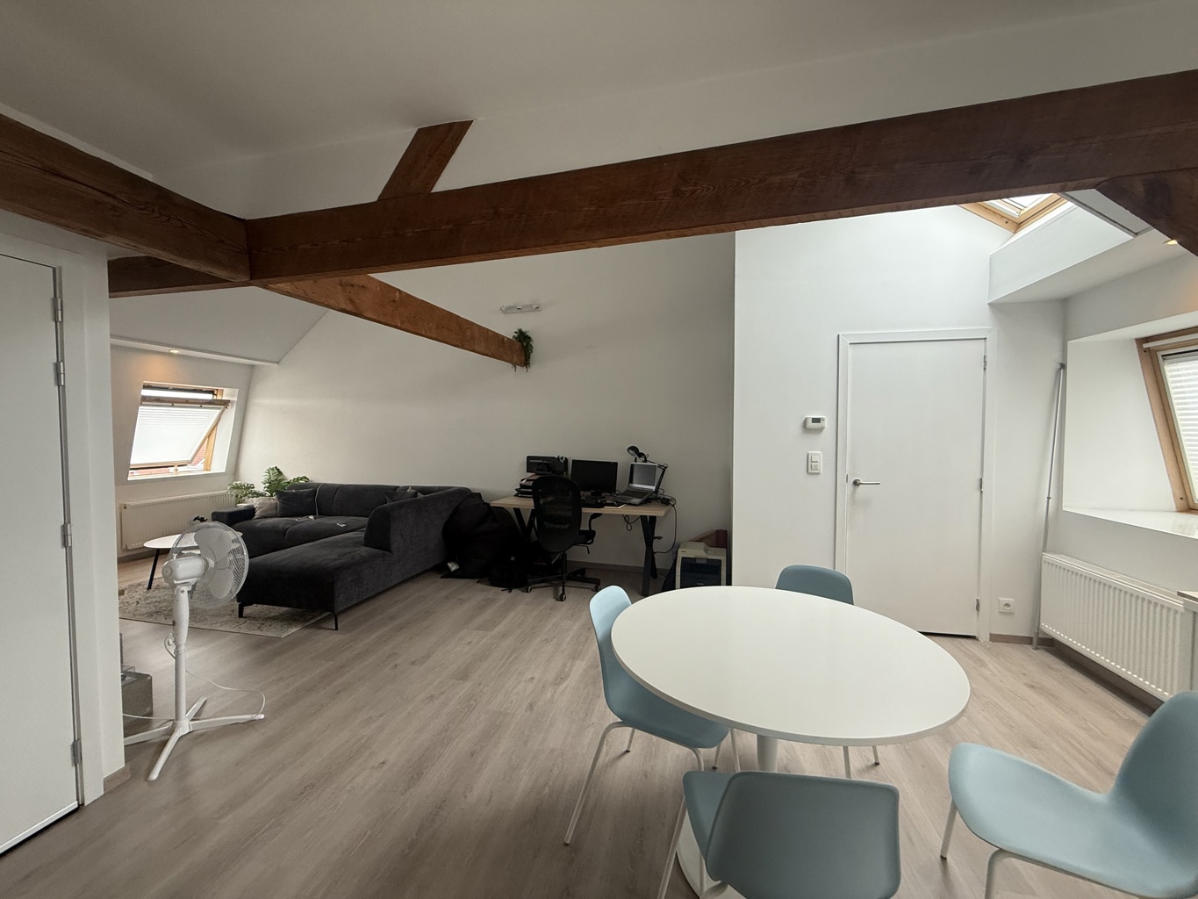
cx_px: 599
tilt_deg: -2.4
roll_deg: +0.3
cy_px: 450
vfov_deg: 85.7
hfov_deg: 102.1
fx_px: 485
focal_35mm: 14
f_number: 2.2
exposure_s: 1/100
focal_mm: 2.22
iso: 200
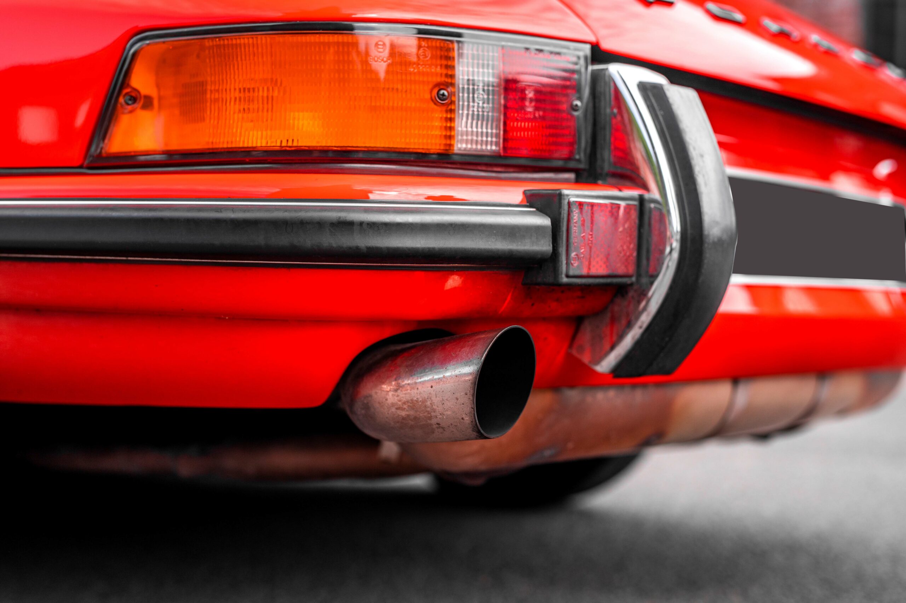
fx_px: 1257
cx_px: 453
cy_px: 302
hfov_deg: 39.6
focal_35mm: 50
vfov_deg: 27.0
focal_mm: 50
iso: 100
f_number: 3.2
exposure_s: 1/640
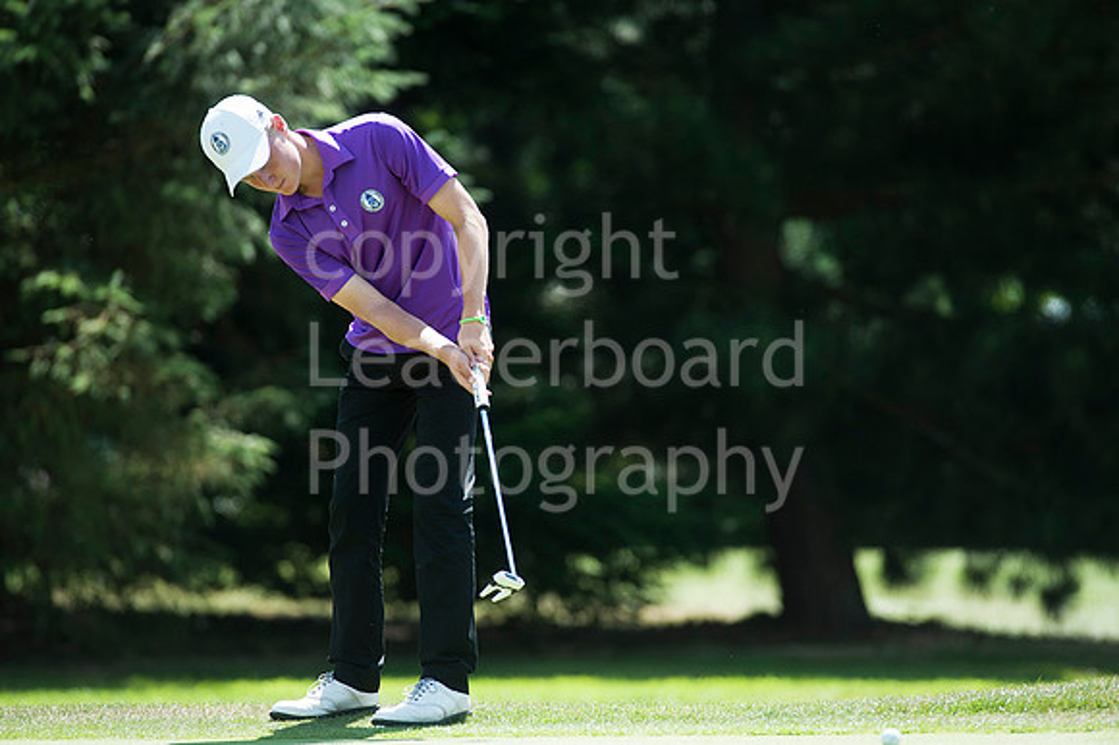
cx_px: 560
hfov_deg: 6.9
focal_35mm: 300
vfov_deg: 4.6
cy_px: 372
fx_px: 9319
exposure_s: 1/1000
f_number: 5
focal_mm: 300
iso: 320
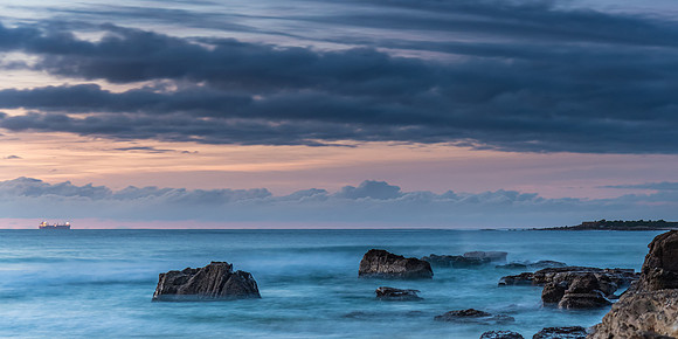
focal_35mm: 90
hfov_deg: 24.2
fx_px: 1577
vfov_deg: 12.2
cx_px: 454
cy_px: 253
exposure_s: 6
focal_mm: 62
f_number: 4.5
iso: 320
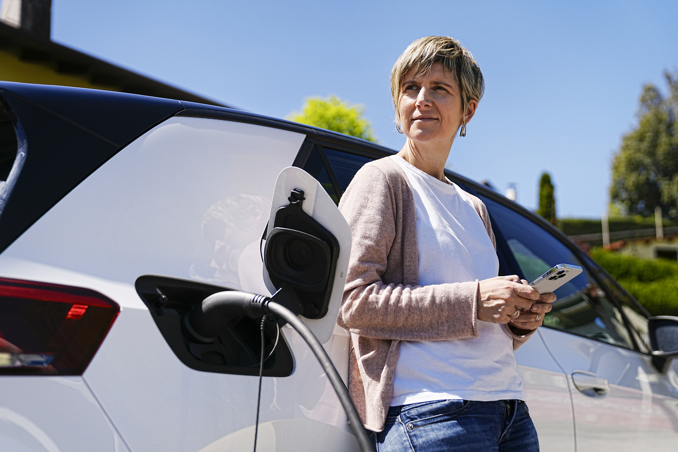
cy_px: 226
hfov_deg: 45.4
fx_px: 810
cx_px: 339
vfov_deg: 31.2
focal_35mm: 43
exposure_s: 1/3200
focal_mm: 43
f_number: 2.8
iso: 100
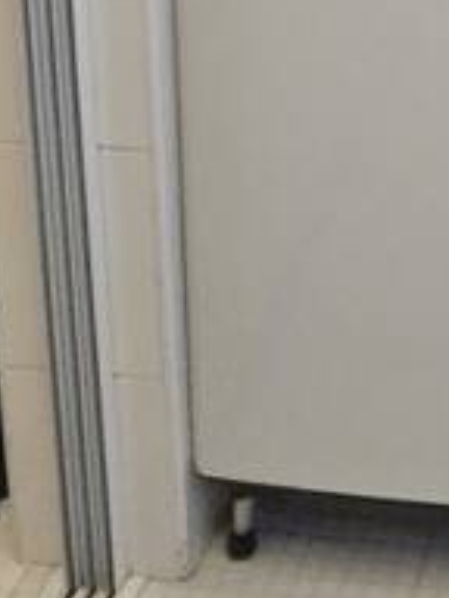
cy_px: -374
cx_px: 702
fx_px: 1262
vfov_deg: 21.1
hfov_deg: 17.7
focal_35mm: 73
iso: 200
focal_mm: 1.7
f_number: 2.2
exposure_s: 1/60
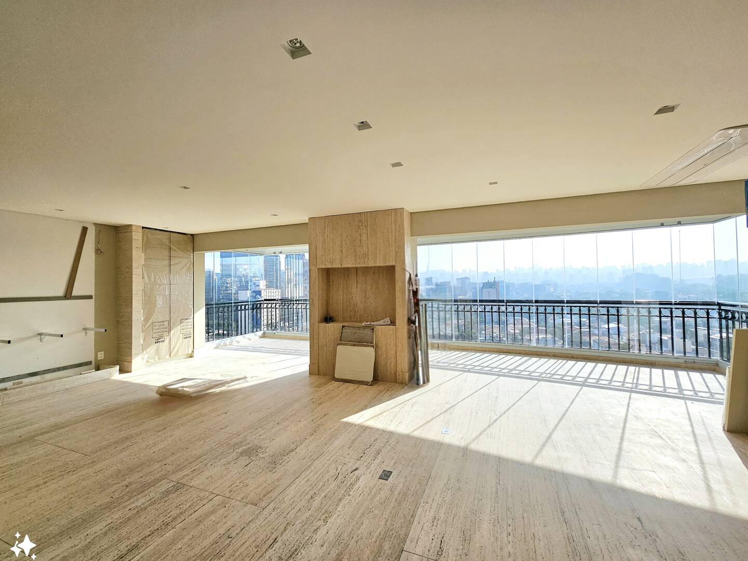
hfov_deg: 106.2
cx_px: 374
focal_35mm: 13
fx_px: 281
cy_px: 280
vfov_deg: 89.9
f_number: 2.2
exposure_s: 1/5000
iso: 50
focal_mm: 2.2
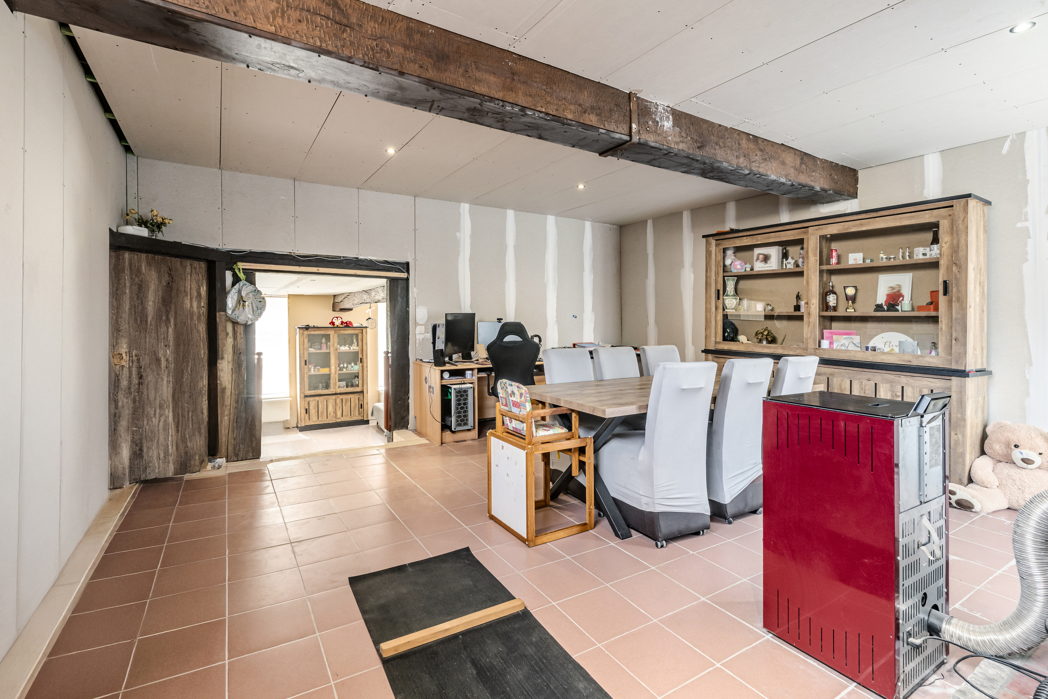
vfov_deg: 70.4
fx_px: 495
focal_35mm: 17
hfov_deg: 93.3
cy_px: 350
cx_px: 524
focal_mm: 17
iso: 800
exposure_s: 1/40
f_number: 11
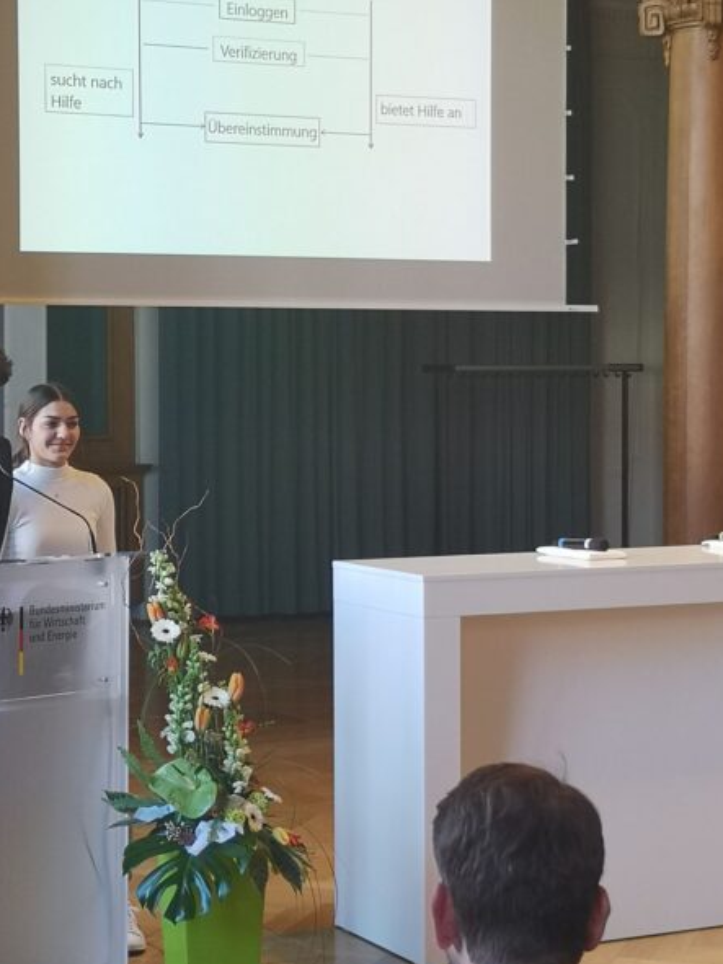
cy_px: 414
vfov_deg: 25.0
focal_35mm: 78
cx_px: 297
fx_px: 2173
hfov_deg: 18.9
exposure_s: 1/50
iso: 125
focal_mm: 3.95
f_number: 1.8
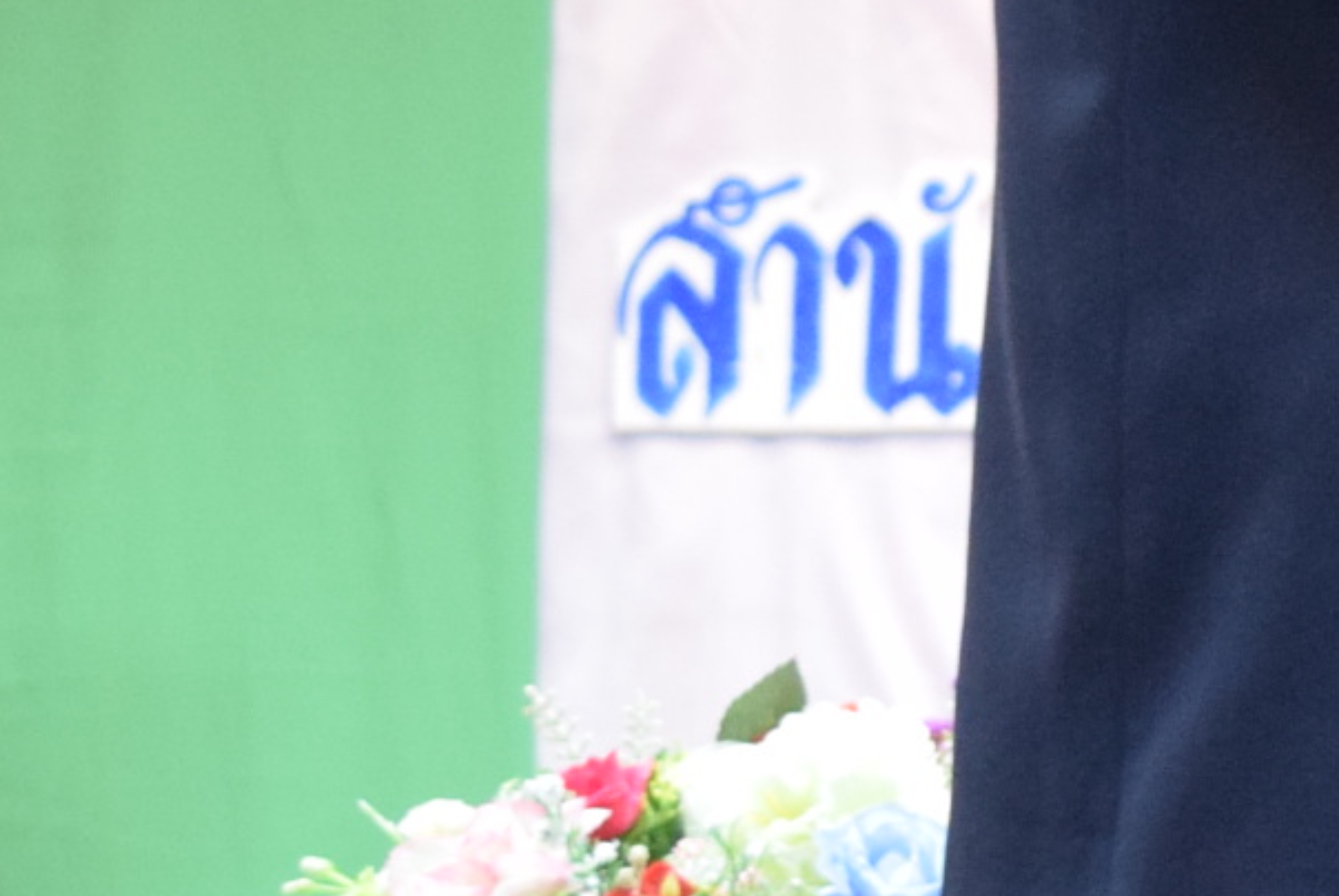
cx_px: 2742
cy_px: -237
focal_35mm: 312
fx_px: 11616
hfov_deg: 6.4
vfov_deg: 4.4
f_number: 5.6
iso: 1600
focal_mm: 42
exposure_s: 1/13
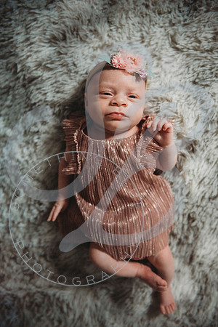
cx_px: 109
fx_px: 309
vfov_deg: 55.8
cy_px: 164
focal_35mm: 34
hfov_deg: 38.9
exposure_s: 1/125
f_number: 2.8
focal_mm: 34
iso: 2000
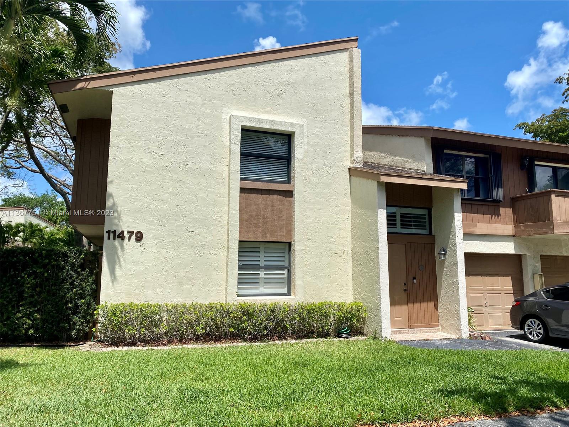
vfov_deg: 53.1
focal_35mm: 26
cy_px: 214
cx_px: 284
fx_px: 427
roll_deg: -0.7
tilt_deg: +8.7
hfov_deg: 67.3
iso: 32
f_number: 1.8
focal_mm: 4.25
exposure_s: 1/4115
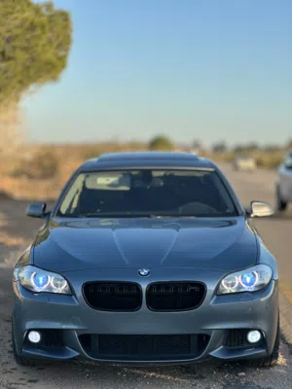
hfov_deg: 19.1
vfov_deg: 25.3
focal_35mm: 77
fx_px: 866
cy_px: 194
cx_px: 146
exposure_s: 1/254
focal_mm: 9
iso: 25
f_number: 2.8
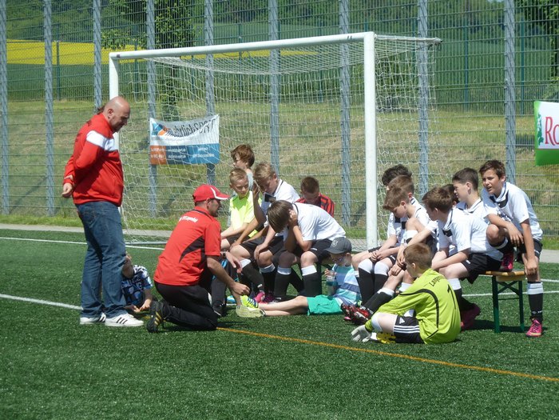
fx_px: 2939
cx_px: 280
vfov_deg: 8.2
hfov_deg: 10.9
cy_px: 210
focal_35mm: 182
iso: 80
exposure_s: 1/400
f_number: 5
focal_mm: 29.9
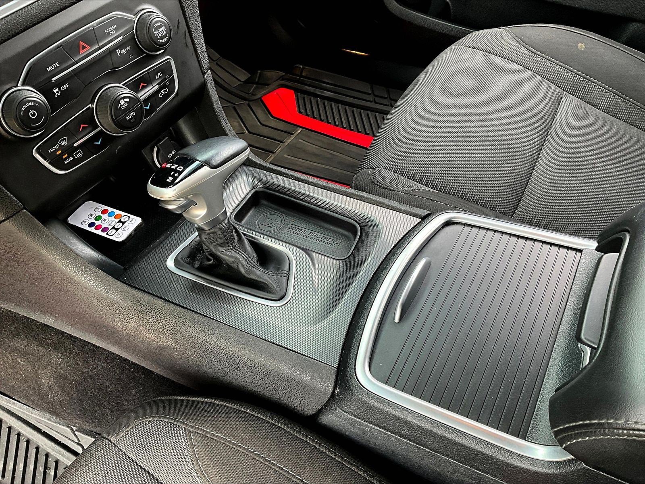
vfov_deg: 48.2
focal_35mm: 29
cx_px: 322
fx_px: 540
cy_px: 242
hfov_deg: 61.7
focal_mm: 3
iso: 64
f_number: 1.8
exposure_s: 1/102
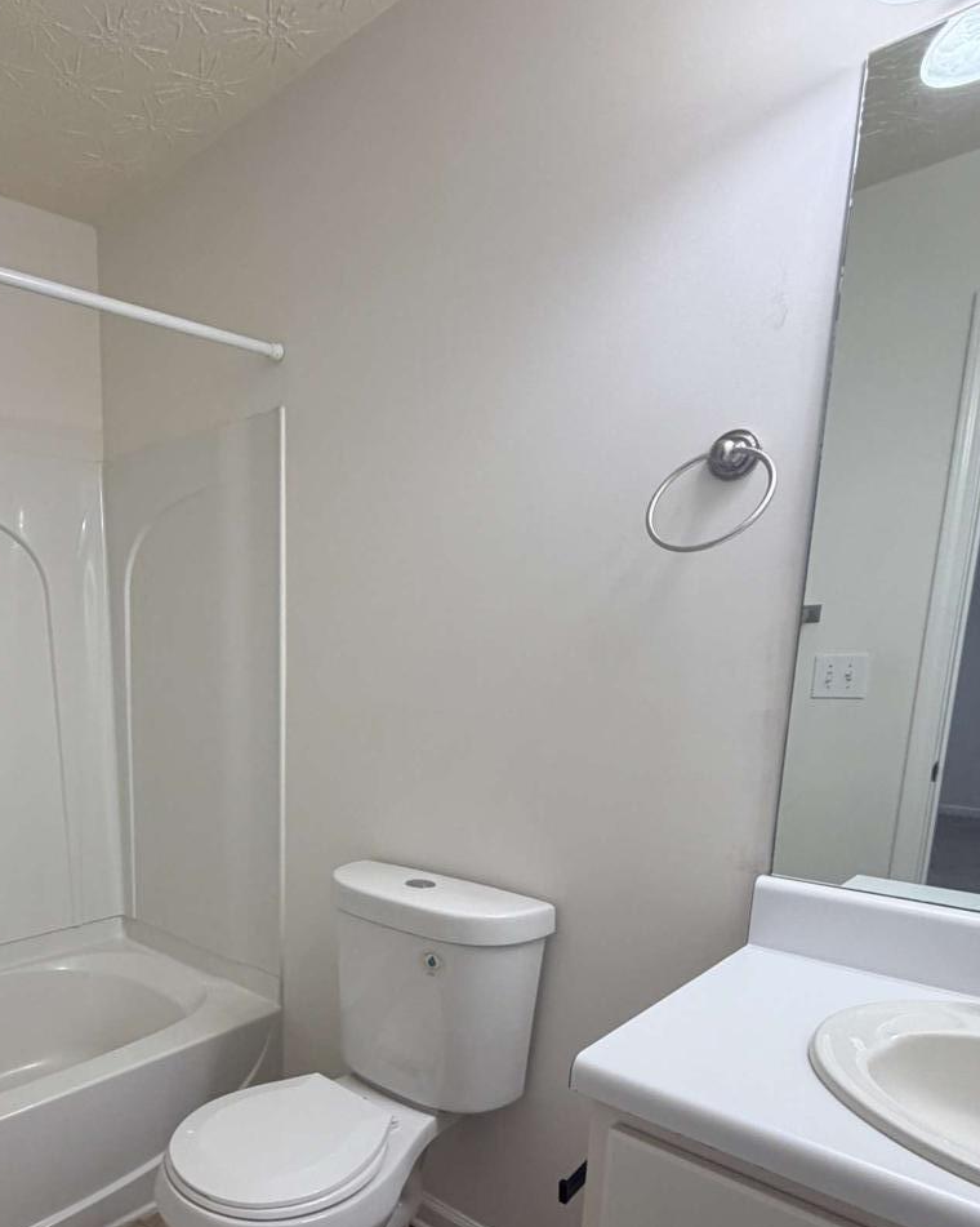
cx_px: 217
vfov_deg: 70.4
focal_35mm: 23
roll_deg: +1.9
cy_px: 822
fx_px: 834
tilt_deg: -10.6
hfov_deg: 57.0
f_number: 2.2
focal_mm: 2.22
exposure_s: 1/120
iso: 200
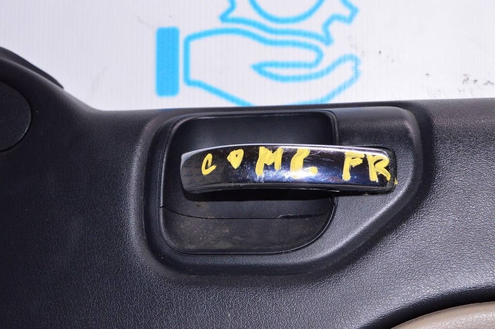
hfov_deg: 35.1
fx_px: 783
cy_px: 164
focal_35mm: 57
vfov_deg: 23.7
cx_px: 248
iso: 1600
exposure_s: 1/160
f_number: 8
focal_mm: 38
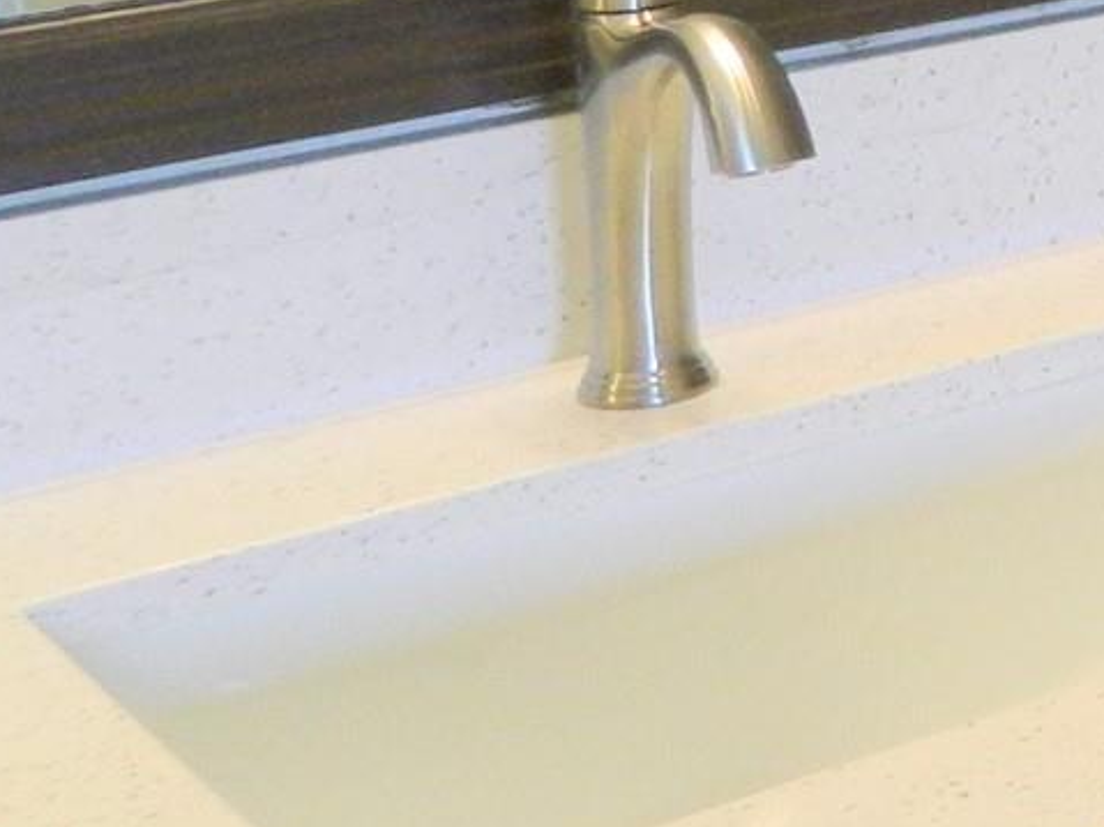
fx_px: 3412
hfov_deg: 14.9
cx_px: 2222
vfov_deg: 13.0
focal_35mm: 107
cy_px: -438
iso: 220
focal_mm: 4.5
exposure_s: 1/30
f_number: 3.1
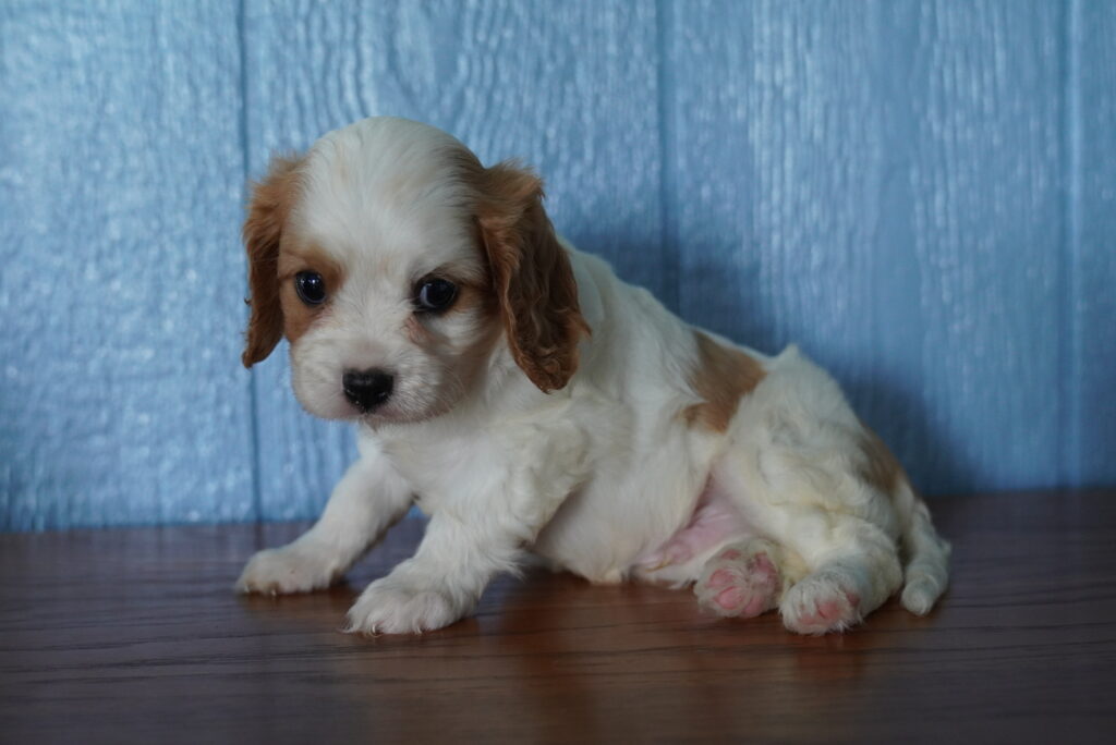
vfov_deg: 29.0
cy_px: 372
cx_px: 558
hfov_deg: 42.3
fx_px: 1442
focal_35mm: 46
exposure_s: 1/160
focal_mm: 31
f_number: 3.2
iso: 1600
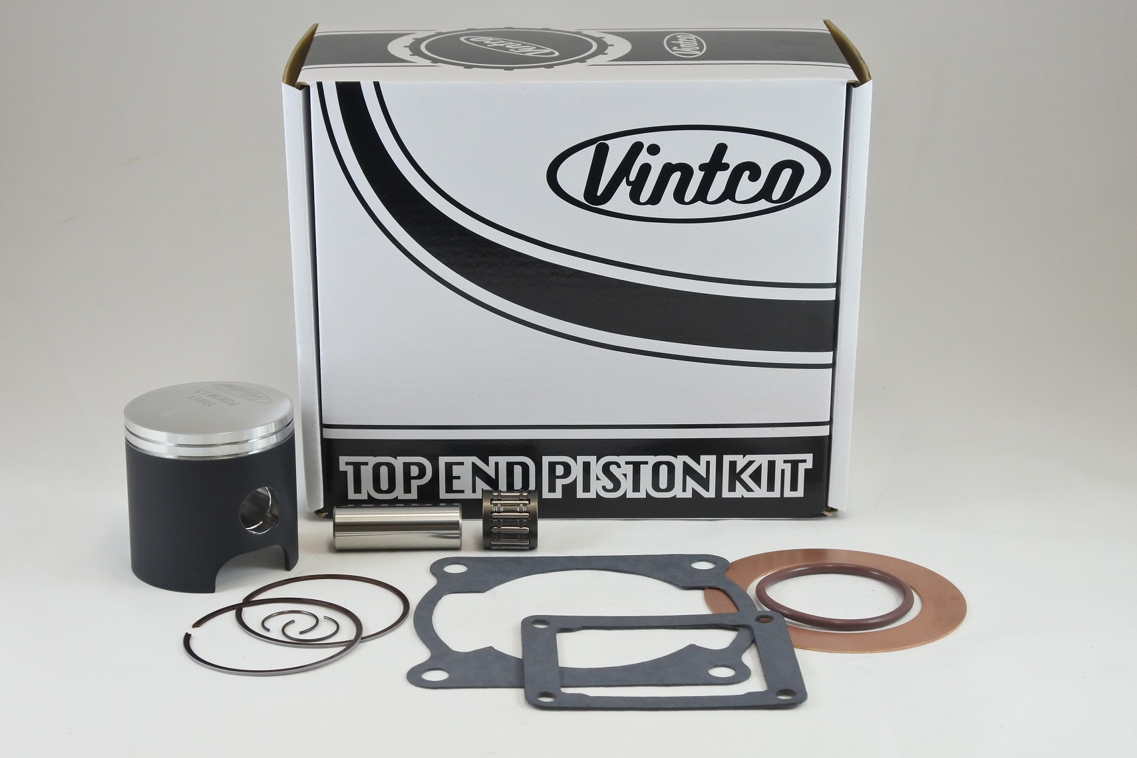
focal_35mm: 55
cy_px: 379
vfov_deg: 24.6
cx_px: 568
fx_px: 1737
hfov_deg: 36.2
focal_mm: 20.6
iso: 500
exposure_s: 1/125
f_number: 4.8
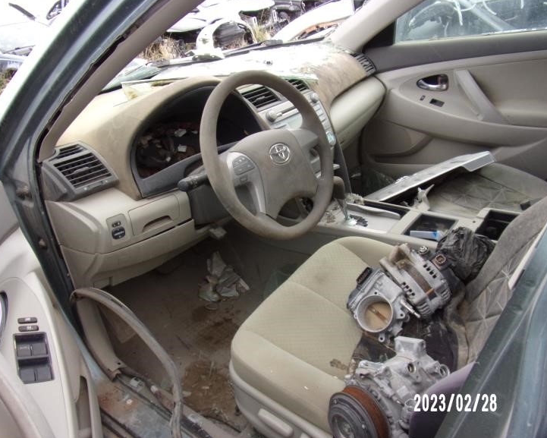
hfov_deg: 66.0
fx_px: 421
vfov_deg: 54.9
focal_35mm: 26
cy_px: 225
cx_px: 283
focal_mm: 4.3
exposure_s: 1/140
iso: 80
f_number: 3.3
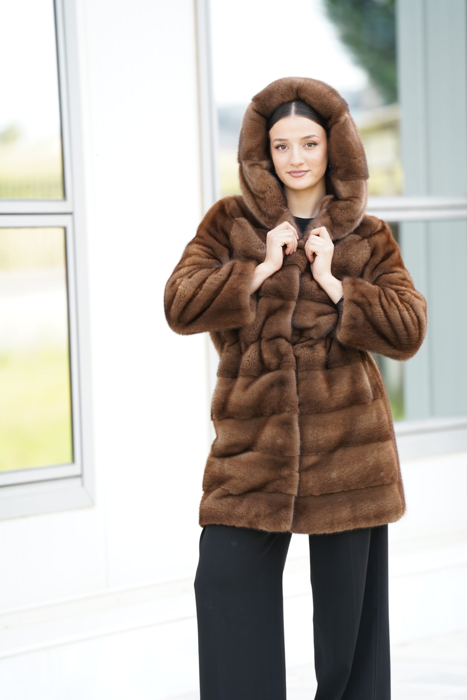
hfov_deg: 6.9
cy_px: 350
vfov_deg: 10.3
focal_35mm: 200
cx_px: 234
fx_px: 3891
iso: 250
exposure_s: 1/250
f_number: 2.8
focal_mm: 200
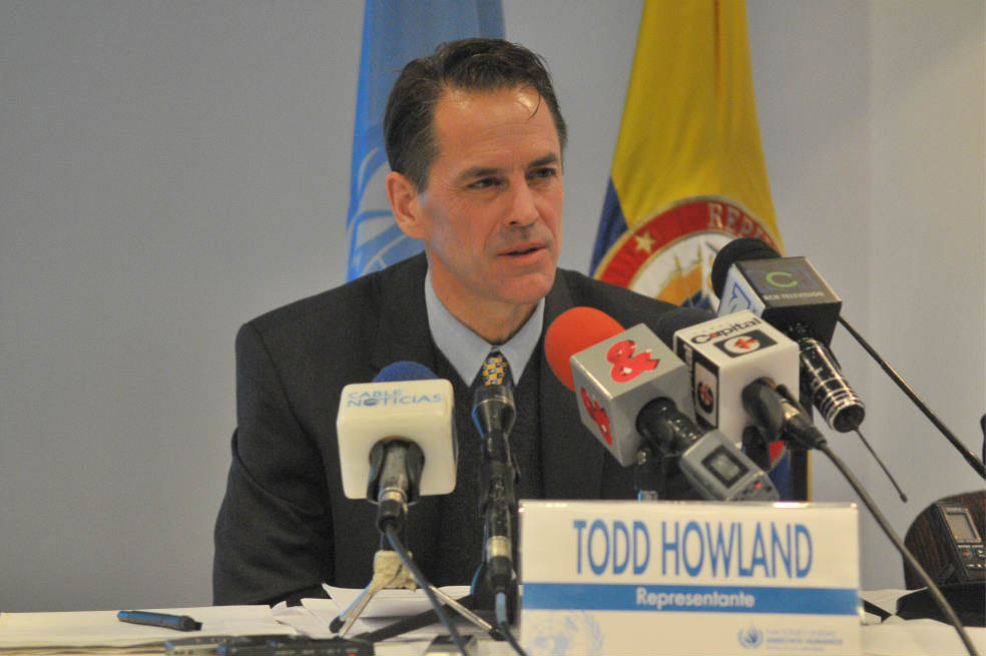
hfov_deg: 24.6
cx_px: 493
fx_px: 2258
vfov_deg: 16.5
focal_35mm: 82
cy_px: 328
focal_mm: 55
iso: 1600
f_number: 2.8
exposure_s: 1/125
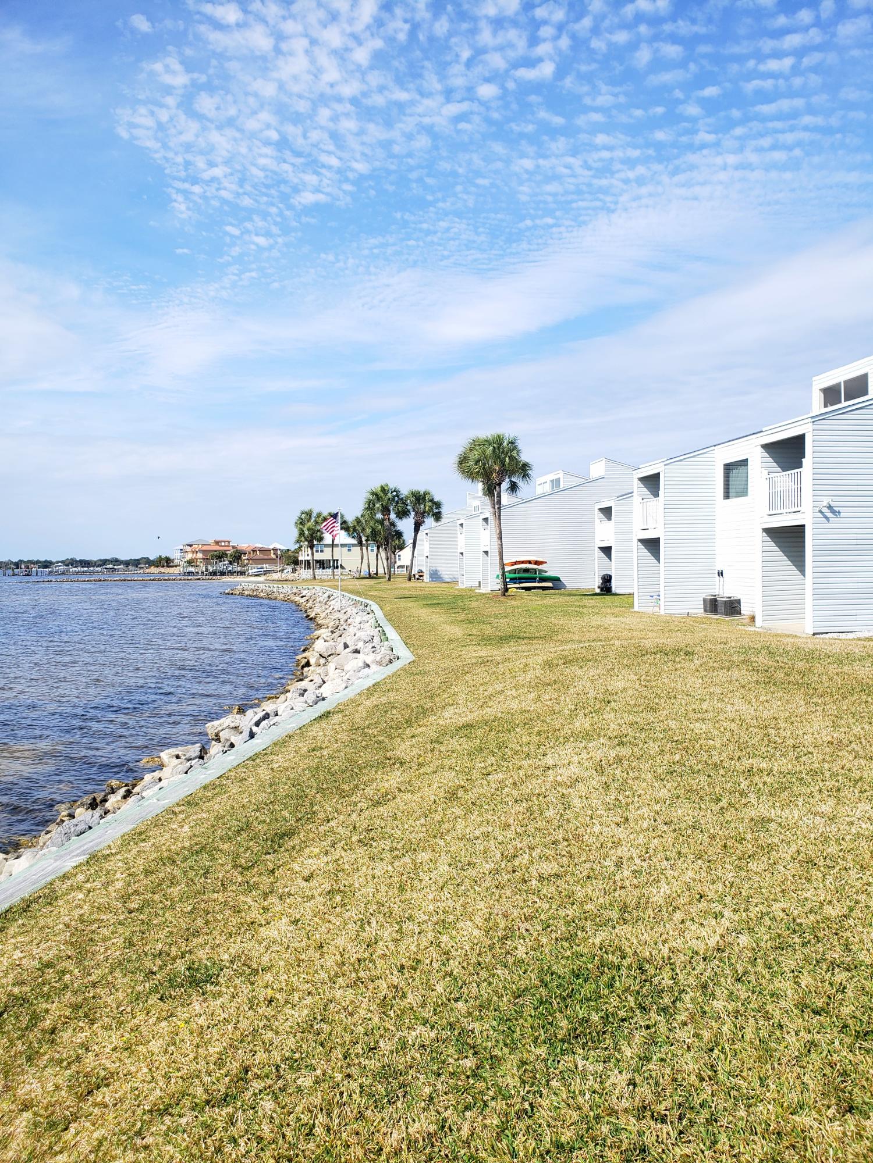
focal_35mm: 26
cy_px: 582
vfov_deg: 67.3
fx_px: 874
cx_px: 436
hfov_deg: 53.1
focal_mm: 4.3
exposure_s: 1/1176
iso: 50
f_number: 2.4
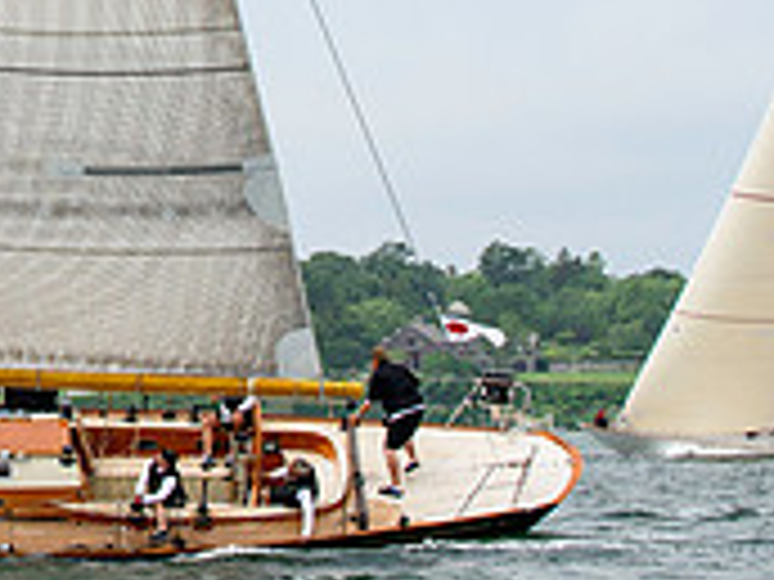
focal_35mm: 275
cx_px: -238
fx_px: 6149
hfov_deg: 7.1
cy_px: -178
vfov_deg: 5.4
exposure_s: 1/3200
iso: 320
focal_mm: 80
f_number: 5
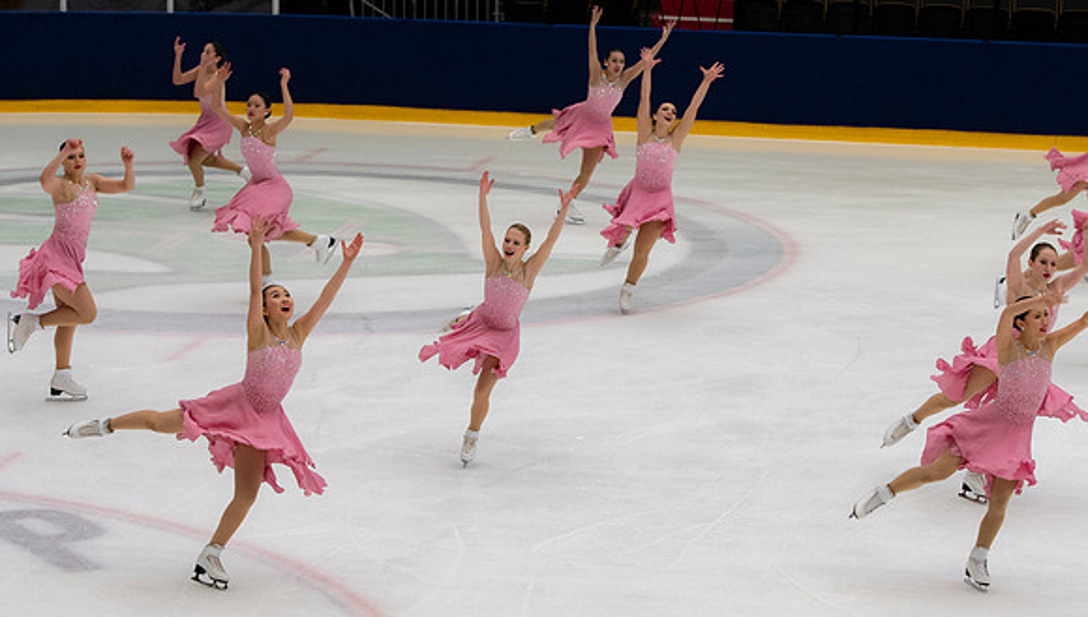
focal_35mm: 130
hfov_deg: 16.5
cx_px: 544
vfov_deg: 9.4
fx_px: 3747
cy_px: 297
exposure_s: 1/320
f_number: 5.6
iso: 900
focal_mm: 82
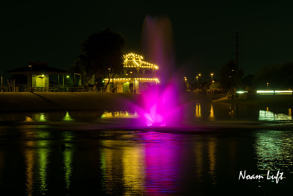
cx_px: 133
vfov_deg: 17.7
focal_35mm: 77
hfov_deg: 26.3
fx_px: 628
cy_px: 107
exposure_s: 5
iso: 100
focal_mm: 70
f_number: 10
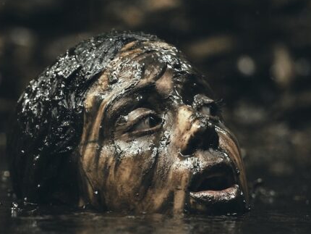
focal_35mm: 462
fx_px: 4153
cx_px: 75
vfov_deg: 3.2
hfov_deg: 4.3
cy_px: 138
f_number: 2.8
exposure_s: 1/400
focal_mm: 134.4
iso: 2000
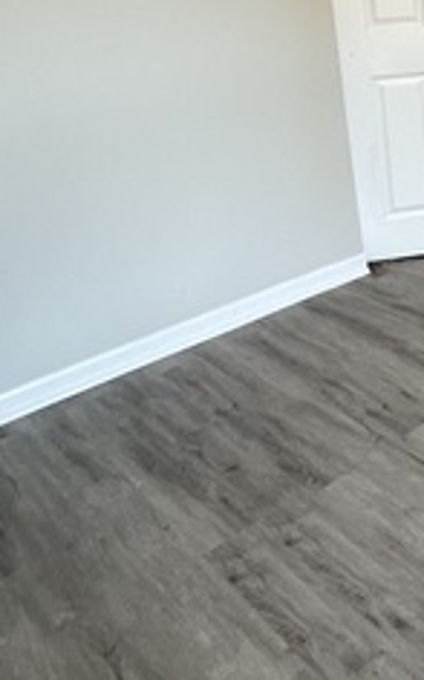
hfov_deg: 29.3
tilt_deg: -22.7
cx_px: 473
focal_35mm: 39
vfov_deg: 49.8
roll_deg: +4.2
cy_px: 243
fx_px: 723
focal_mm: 1.57
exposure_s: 1/120
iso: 200
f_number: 1.8
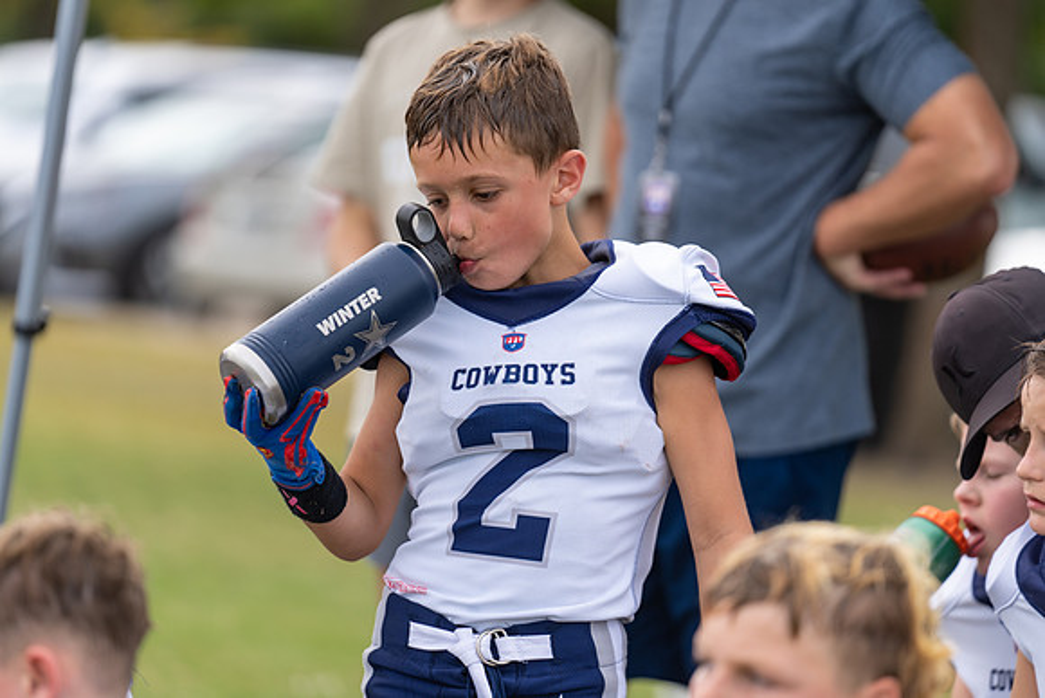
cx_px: 522
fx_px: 5749
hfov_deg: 10.4
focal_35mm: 198
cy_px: 349
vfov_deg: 6.9
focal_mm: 198
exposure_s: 1/500
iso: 100
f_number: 2.8
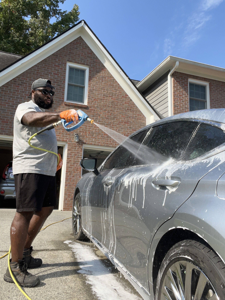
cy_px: 150
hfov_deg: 46.8
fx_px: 260
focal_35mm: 30
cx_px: 112
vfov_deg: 60.0
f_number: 2.2
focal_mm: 2.71
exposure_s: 1/711
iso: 32
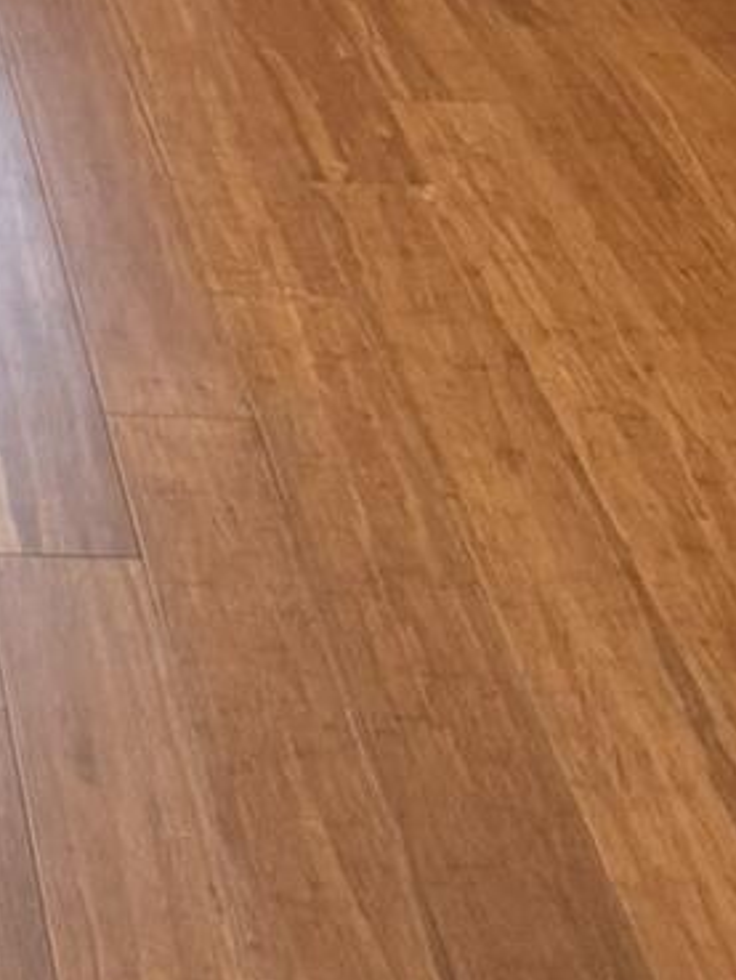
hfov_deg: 10.9
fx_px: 3683
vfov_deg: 13.5
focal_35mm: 130
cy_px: -839
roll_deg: +0.2
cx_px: -409
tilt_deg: -7.9
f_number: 1.78
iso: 400
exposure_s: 1/120
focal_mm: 6.76
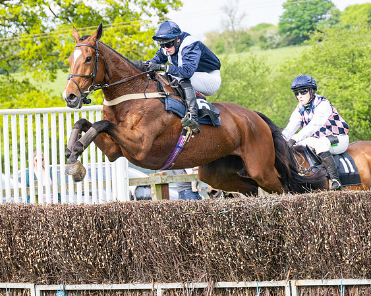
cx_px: 294
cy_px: 157
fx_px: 2396
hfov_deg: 8.8
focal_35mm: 218
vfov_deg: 7.1
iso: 400
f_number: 4
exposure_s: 1/1250
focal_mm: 98
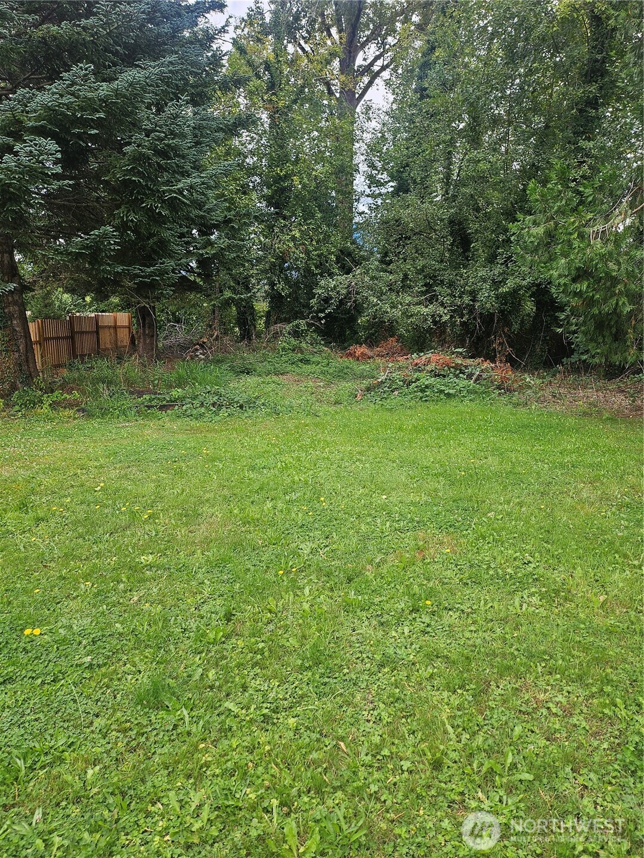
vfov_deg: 71.6
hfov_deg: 56.8
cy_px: 429
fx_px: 595
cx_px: 322
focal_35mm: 24
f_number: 1.8
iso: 50
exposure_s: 1/652
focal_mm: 5
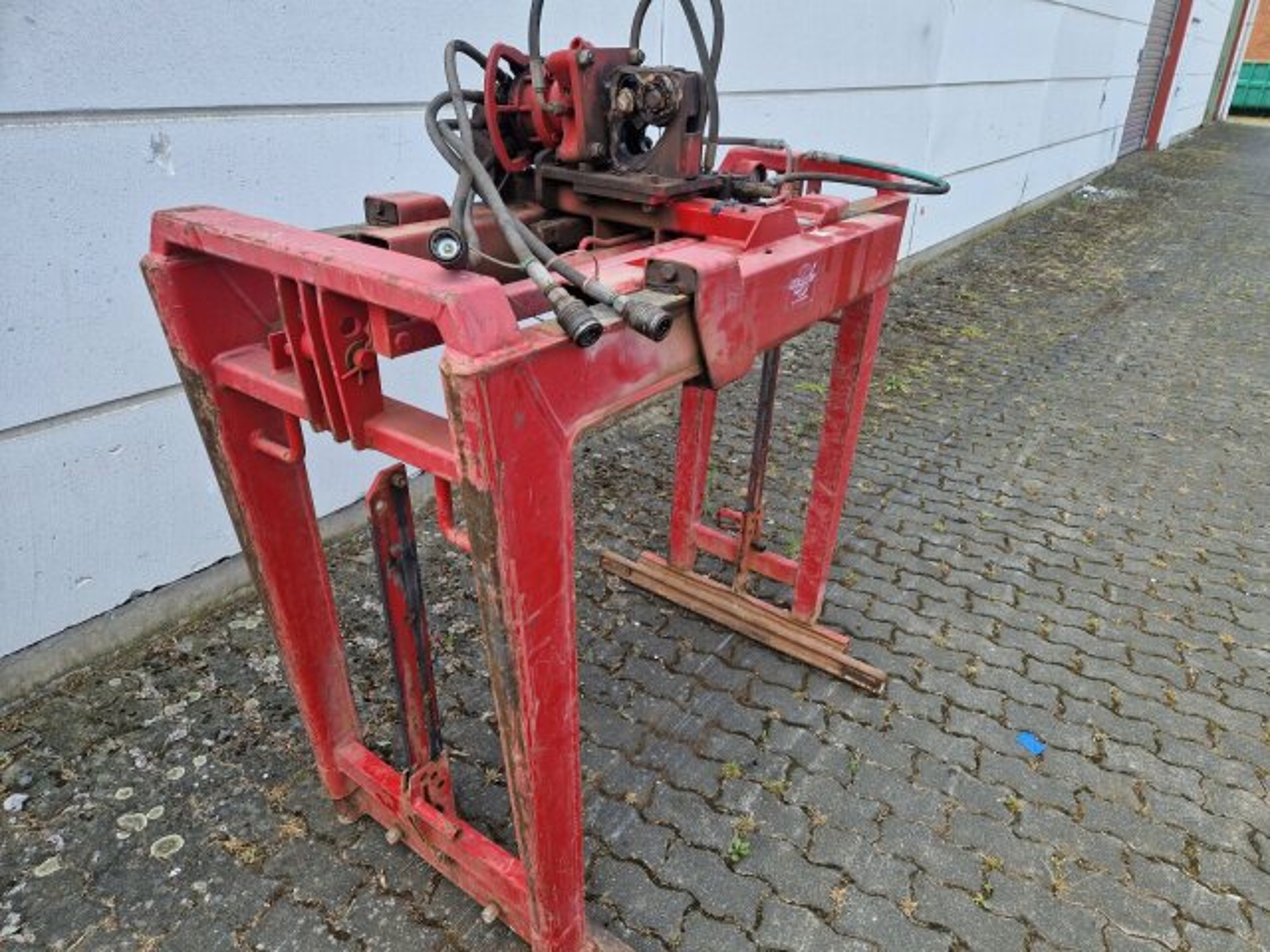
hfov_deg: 73.9
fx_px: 844
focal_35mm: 23
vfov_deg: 58.9
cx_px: 635
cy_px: 476
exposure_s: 1/514
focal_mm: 5.4
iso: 50
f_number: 1.8
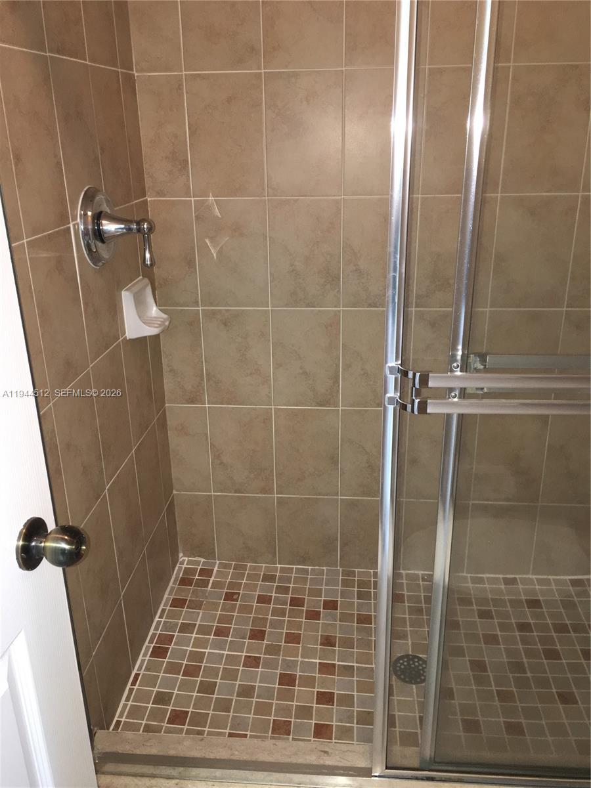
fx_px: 660
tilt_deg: -20.4
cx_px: 296
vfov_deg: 61.7
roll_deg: +1.2
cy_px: 394
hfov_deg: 48.2
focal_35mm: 29
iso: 80
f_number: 2.2
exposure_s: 1/16
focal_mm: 4.15
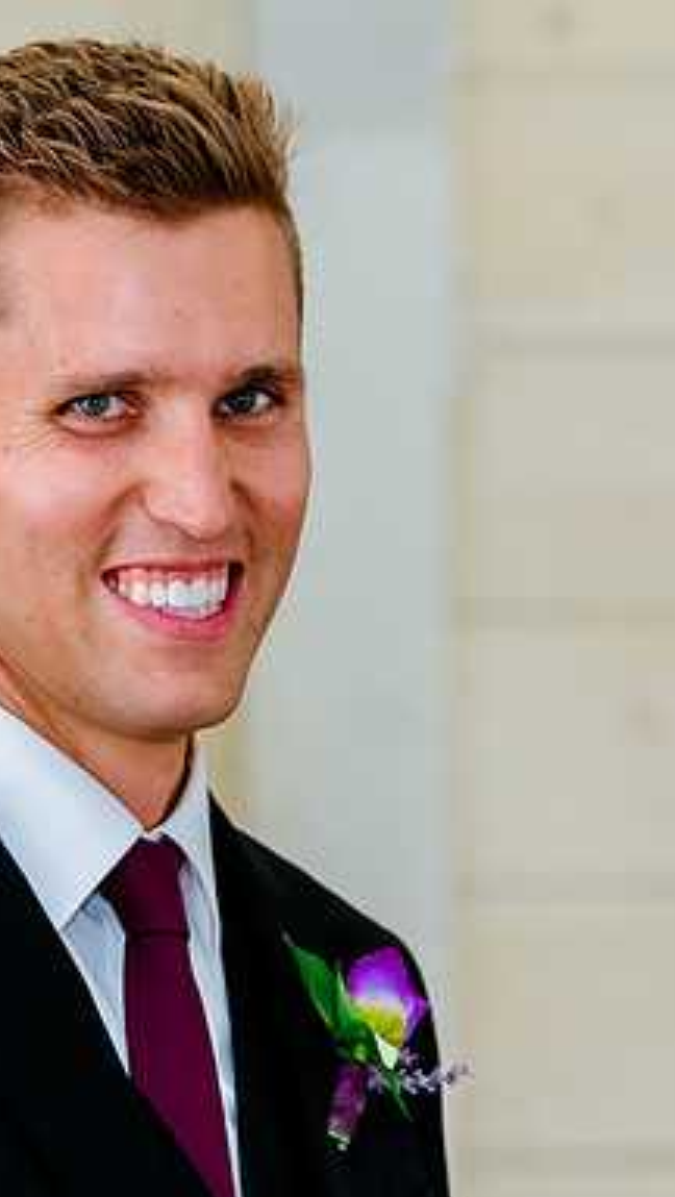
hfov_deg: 5.2
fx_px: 7367
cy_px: 491
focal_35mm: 232
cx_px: 342
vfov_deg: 9.3
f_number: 4.5
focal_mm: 120
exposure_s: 1/160
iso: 640
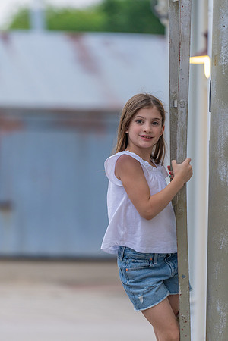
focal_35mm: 198
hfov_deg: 6.9
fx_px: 1881
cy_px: 170
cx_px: 114
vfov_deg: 10.4
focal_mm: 198
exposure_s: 1/320
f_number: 2.8
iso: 1250
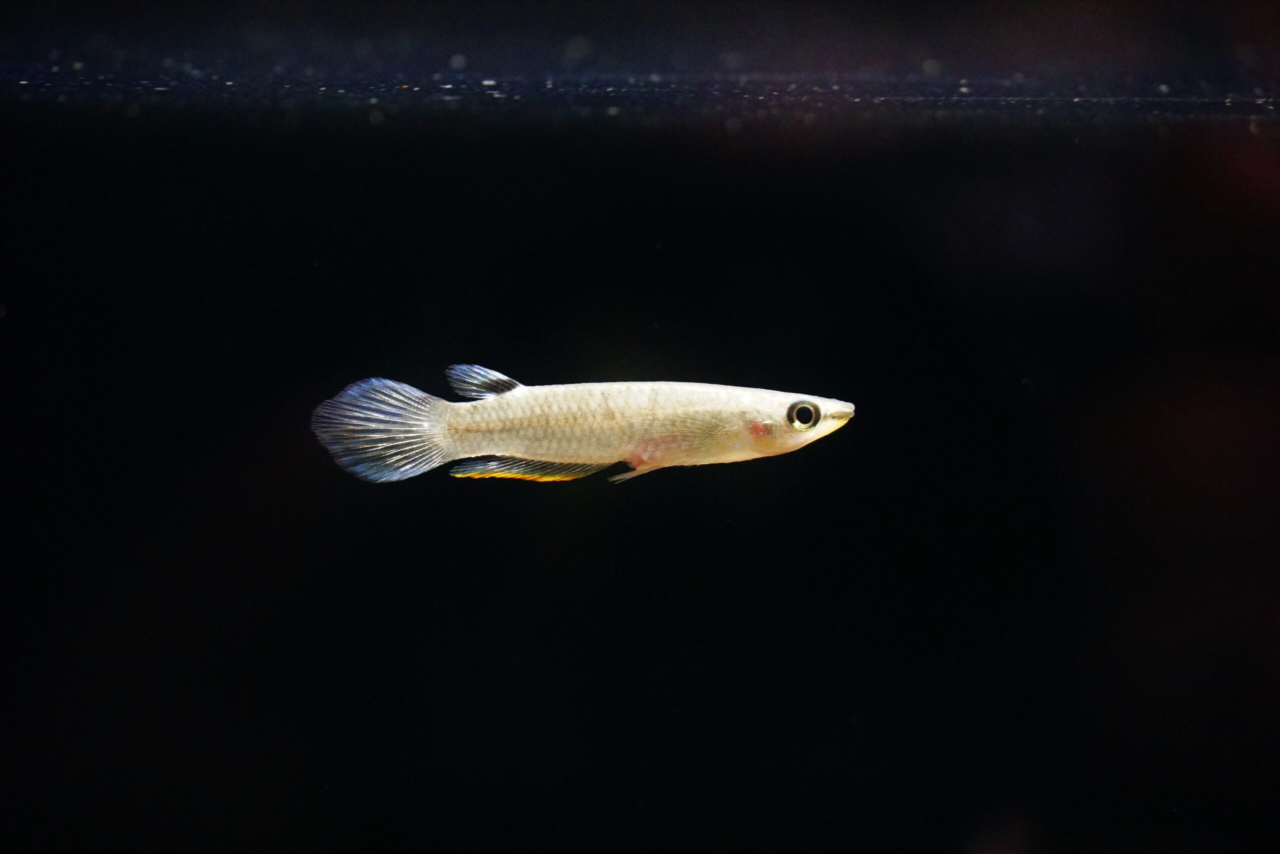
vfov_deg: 6.8
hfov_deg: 10.2
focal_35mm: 202
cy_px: 427
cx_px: 640
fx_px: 7200
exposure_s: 1/125
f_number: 5.6
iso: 10000
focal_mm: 135
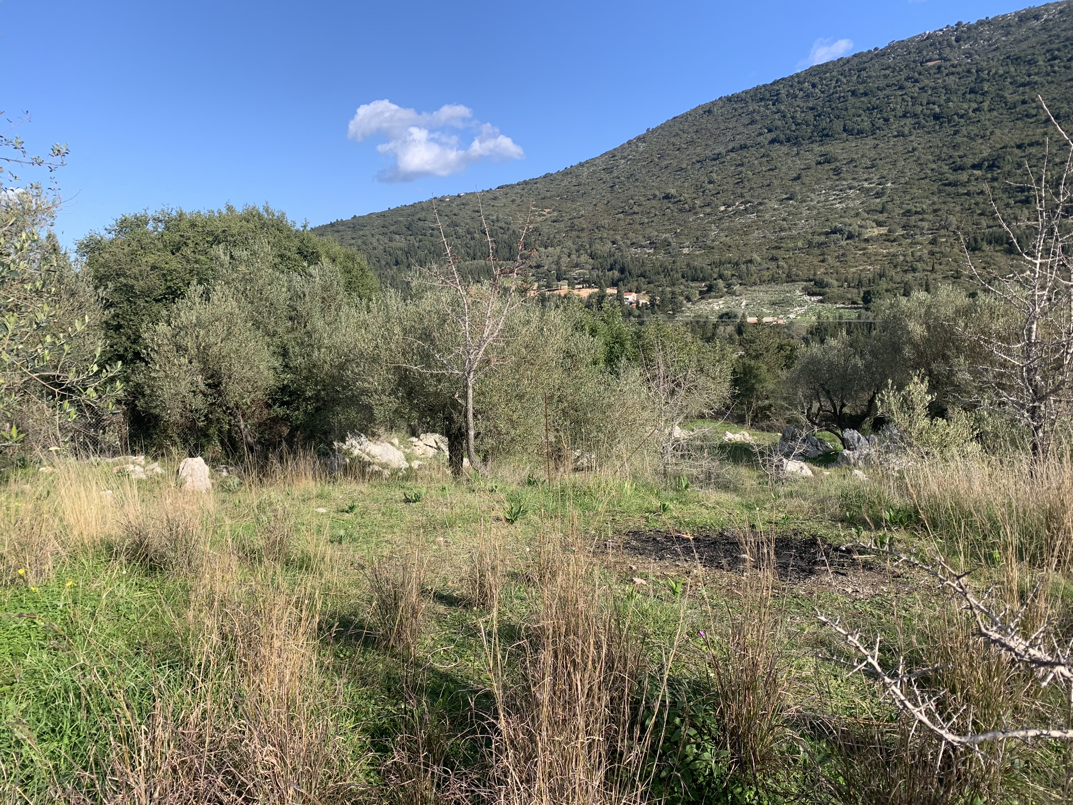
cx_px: 536
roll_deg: +1.1
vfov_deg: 53.1
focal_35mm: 26
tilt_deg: -6.1
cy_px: 402
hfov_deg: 67.3
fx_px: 806
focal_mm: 4.25
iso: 25
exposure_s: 1/1368
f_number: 1.8
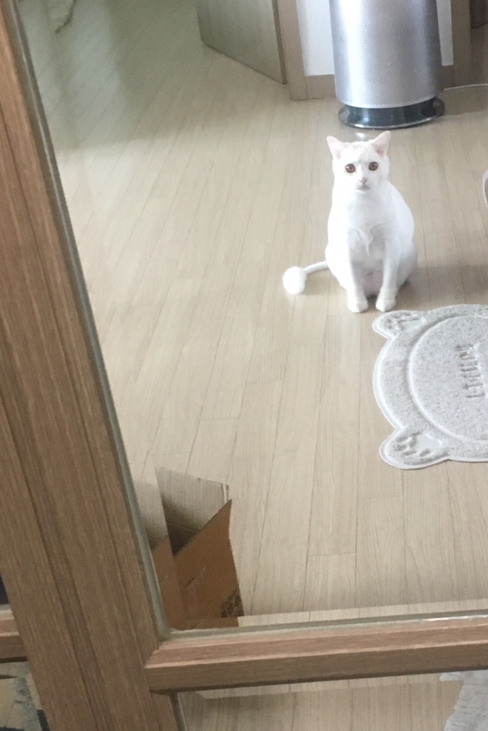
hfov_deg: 24.7
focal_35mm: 54
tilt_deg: -29.0
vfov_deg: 36.9
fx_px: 1098
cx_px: 388
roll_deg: +4.9
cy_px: 368
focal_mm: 4.15
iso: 160
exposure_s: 1/30
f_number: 2.2
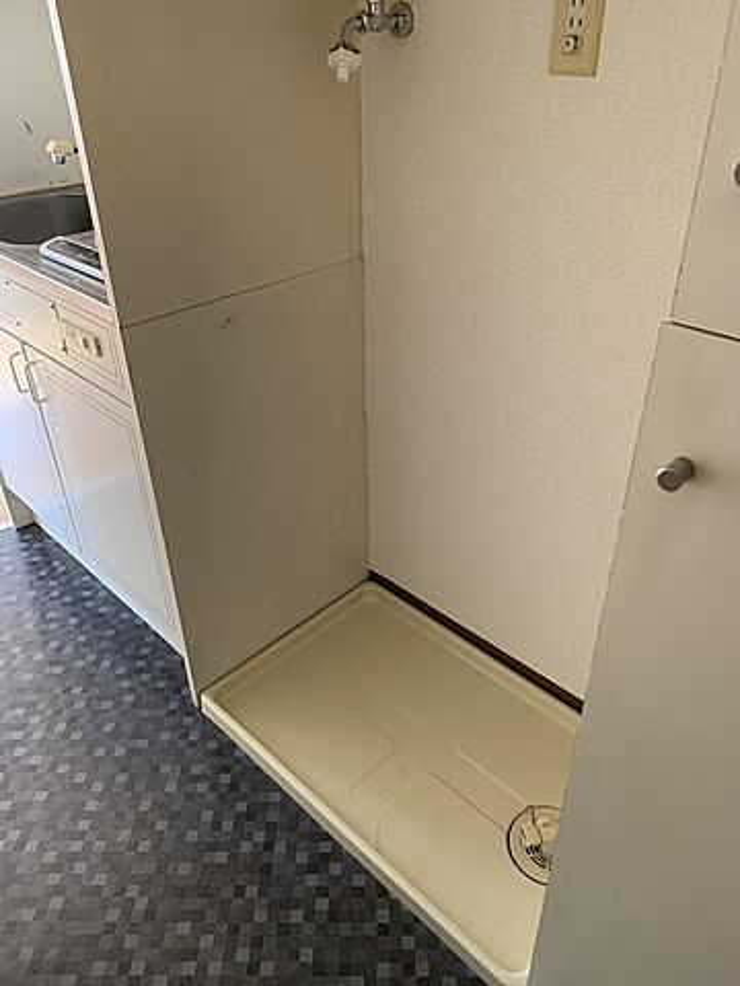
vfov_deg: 67.3
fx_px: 741
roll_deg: +0.9
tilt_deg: -31.7
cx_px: 370
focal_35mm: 26
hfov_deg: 53.1
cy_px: 493
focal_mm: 4.25
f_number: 1.8
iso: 250
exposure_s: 1/60
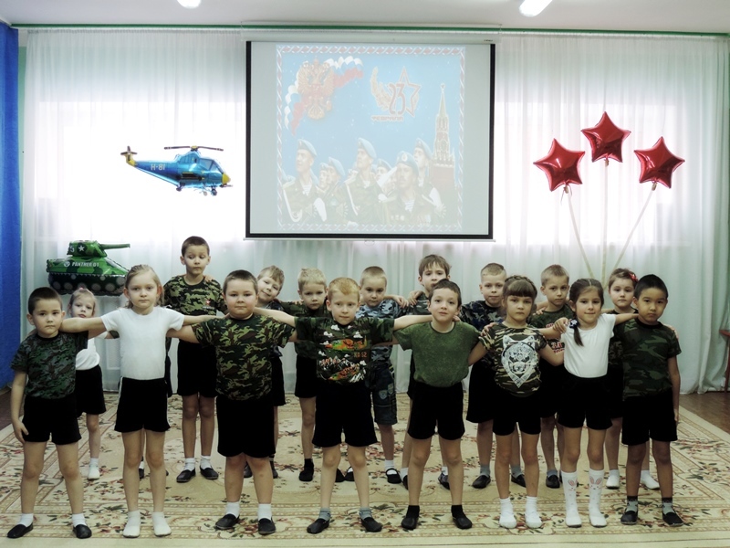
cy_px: 274
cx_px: 365
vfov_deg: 29.1
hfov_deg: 38.2
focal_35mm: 50
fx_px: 1054
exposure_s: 1/50
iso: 400
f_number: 3.6
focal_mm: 8.9
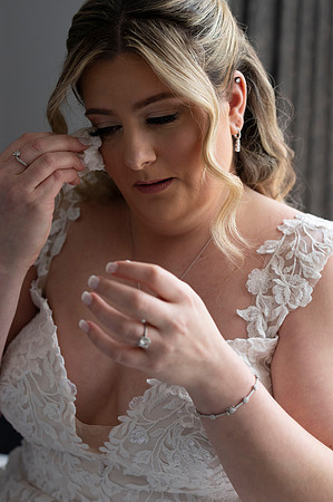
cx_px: 166
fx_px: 1182
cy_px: 251
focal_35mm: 85
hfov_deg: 16.0
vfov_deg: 23.9
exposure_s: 1/1000
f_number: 4
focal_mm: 85
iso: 1600
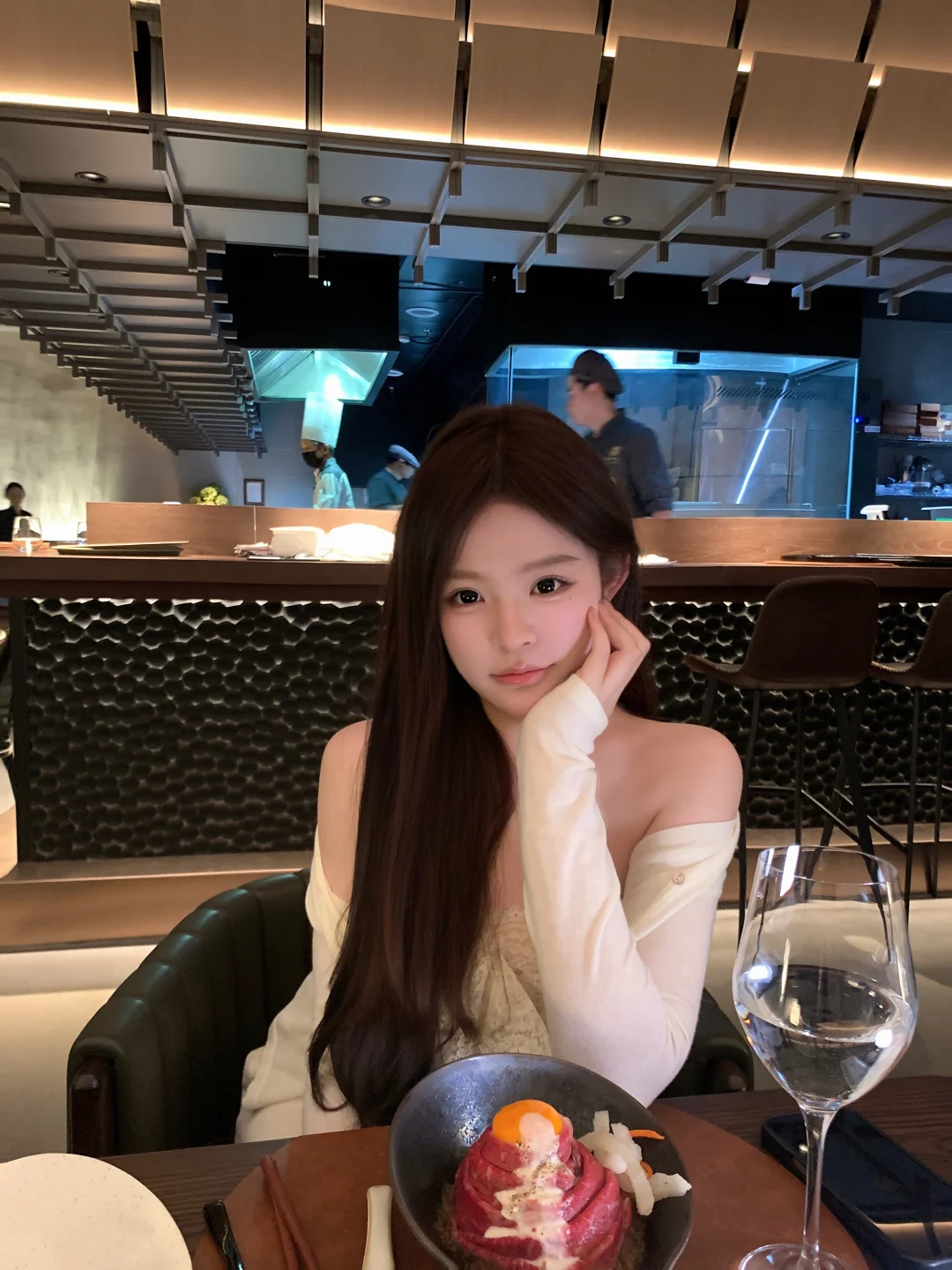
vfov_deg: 67.3
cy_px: 635
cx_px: 476
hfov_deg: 53.1
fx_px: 953
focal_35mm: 26
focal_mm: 4.25
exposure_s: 1/24
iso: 500
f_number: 1.8
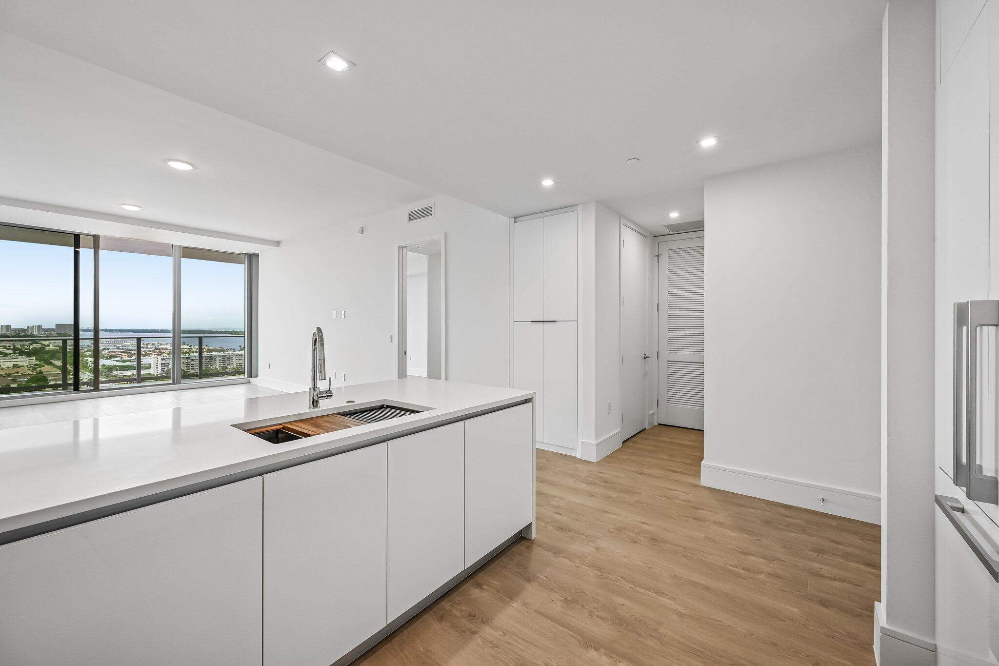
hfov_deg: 104.3
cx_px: 500
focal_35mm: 14
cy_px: 333
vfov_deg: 81.2
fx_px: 388
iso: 400
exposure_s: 1/125
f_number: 8
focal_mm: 14
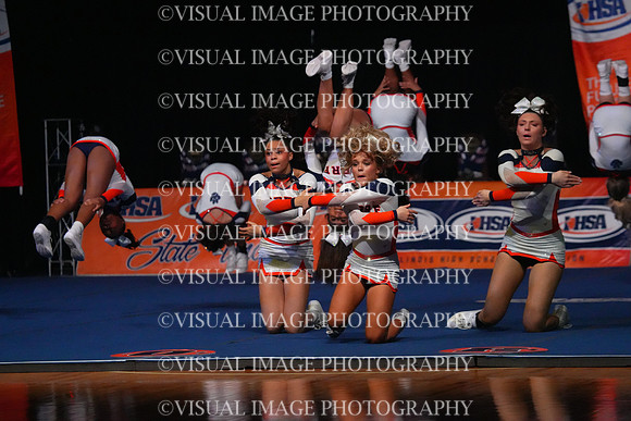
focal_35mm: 190
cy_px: 210
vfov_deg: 7.2
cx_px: 316
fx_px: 3331
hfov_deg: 10.8
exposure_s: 1/1250
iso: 16000
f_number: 5.6
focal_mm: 190
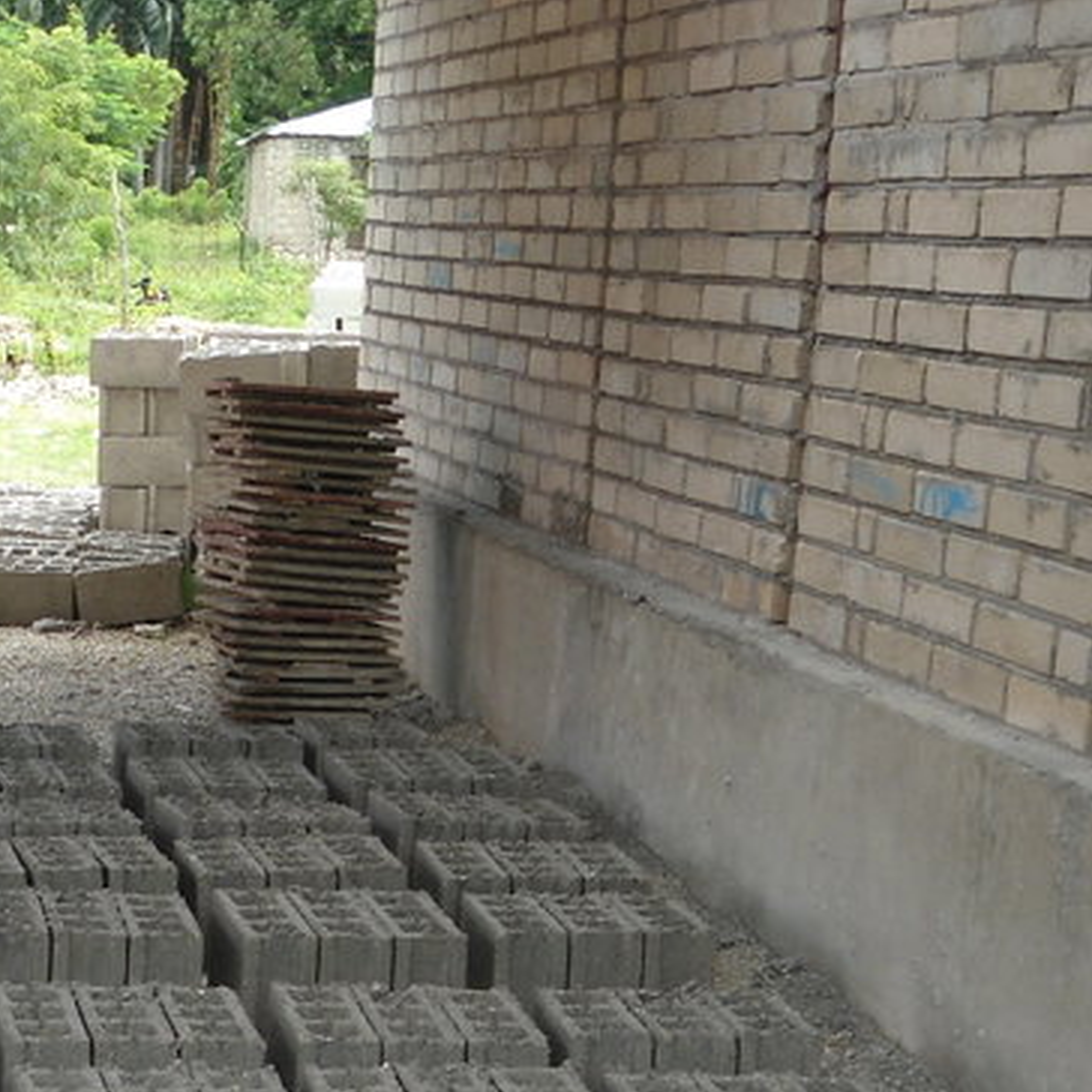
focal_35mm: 92
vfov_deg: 18.3
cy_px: 1149
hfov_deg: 18.3
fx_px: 3284
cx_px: -57
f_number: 3.2
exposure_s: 1/200
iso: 80
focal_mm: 6.7
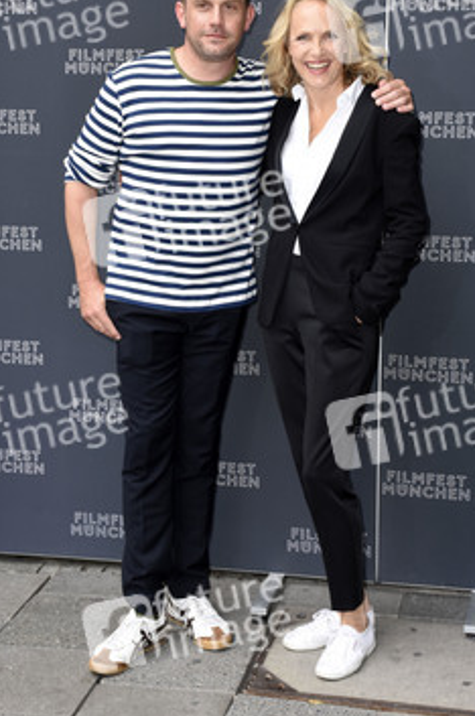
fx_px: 1183
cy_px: 320
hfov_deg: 22.7
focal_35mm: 60
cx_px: 246
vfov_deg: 33.7
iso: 500
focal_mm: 35
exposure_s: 1/100
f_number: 6.3
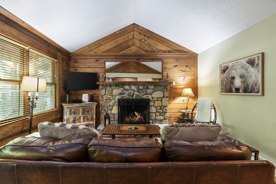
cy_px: 92
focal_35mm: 16
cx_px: 138
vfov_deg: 73.1
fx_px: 124
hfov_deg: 96.0
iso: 640
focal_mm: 16.2
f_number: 9
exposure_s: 1.3
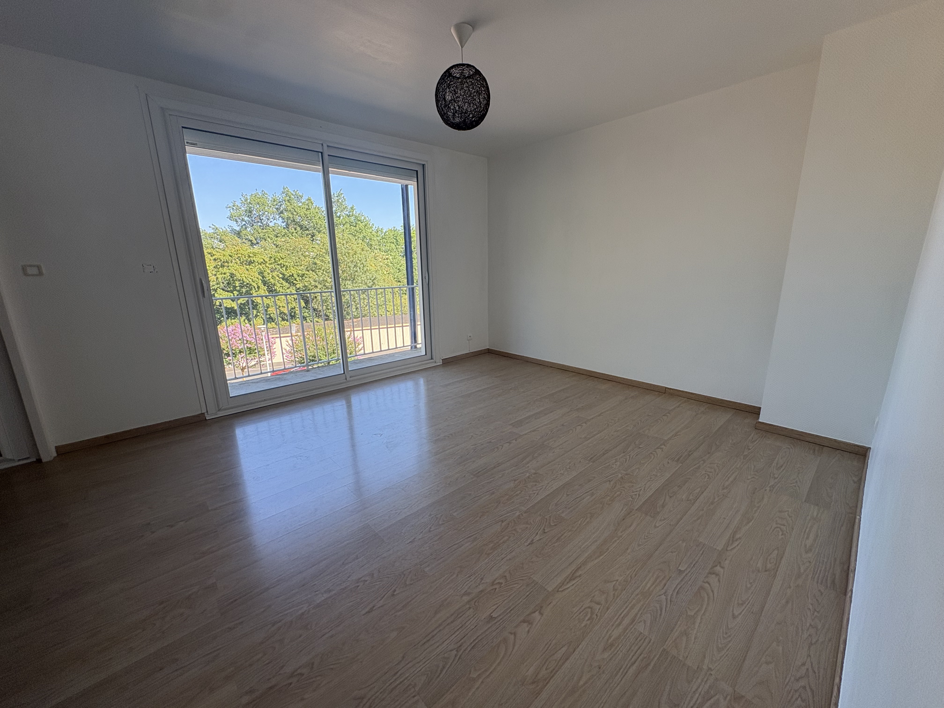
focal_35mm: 14
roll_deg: +2.4
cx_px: 472
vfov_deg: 85.7
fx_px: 382
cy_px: 354
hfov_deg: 102.1
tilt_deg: -13.2
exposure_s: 1/153
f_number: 2.2
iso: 40
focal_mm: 2.22
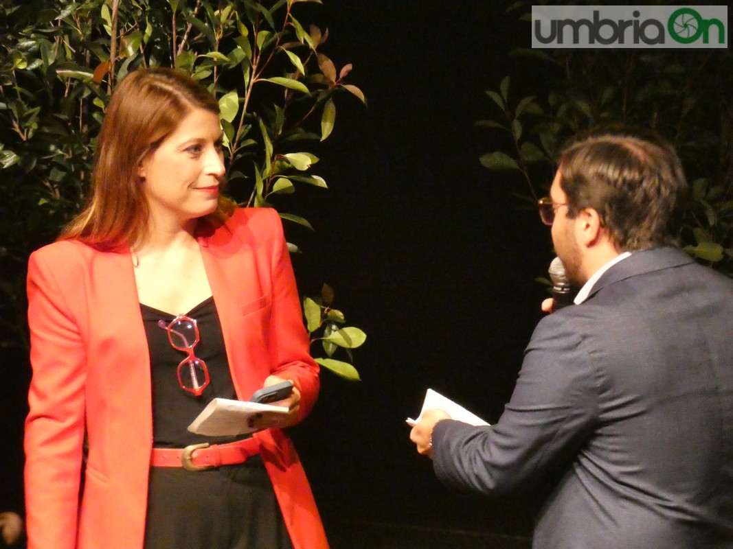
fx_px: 7410
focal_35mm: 350
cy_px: 274
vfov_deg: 4.2
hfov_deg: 5.7
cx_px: 366
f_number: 5.6
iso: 3200
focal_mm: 62.7
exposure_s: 1/60
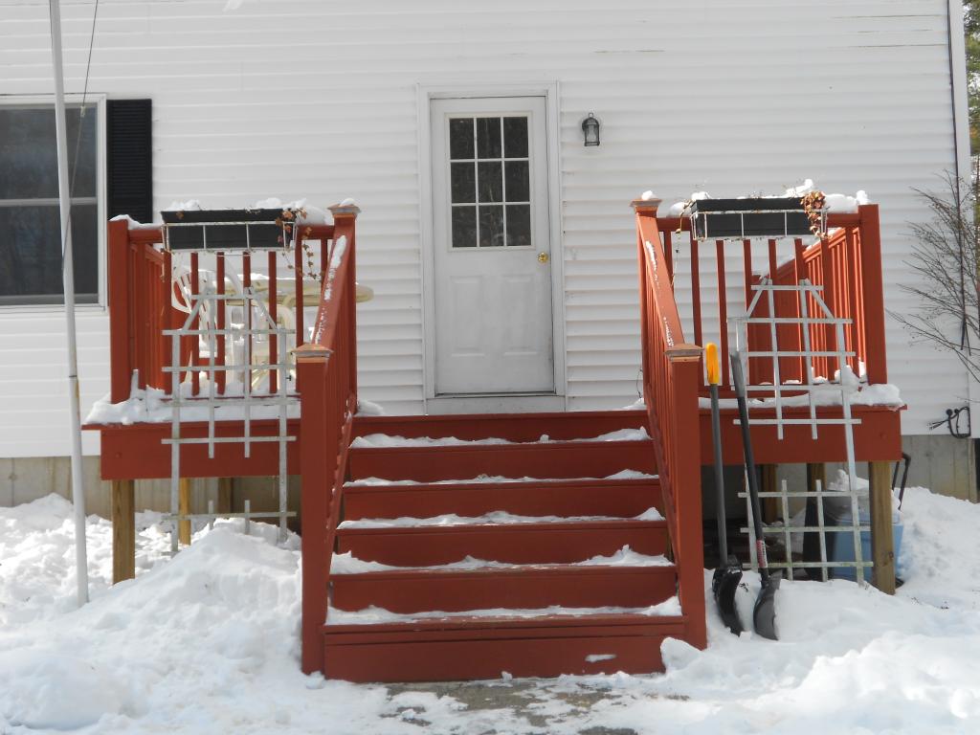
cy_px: 368
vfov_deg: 26.1
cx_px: 490
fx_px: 1585
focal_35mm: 56
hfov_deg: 34.3
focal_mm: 10
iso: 80
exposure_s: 1/320
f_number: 4.9
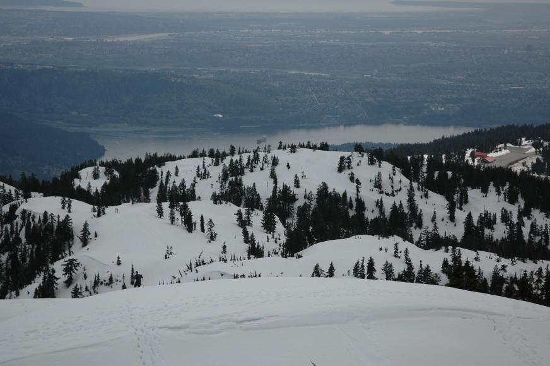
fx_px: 1191
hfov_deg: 26.0
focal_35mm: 78
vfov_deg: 17.5
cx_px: 275
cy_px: 183
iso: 200
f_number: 4.5
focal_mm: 52
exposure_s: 1/2000
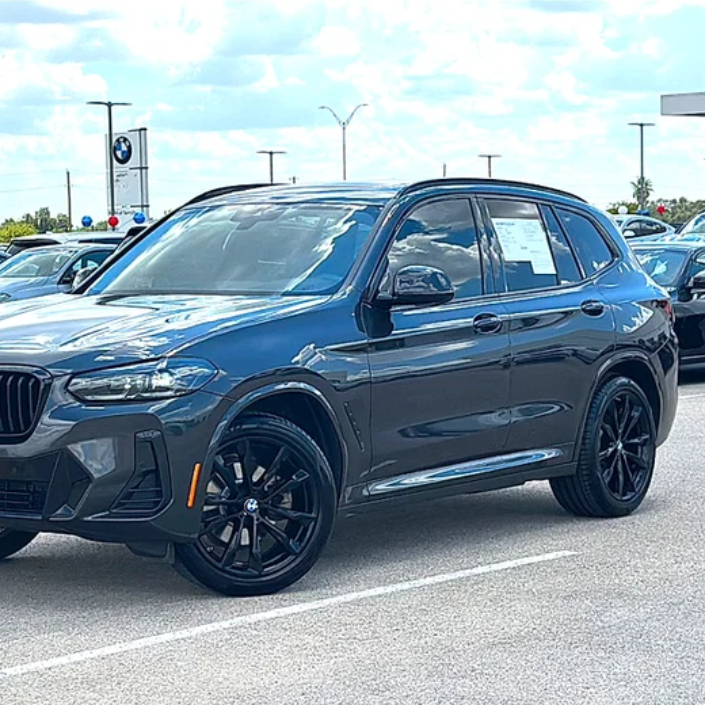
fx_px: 1728
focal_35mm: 75
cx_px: 274
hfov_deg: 23.0
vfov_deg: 23.1
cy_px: 355
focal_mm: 6.86
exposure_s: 1/4219
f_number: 1.78
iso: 80
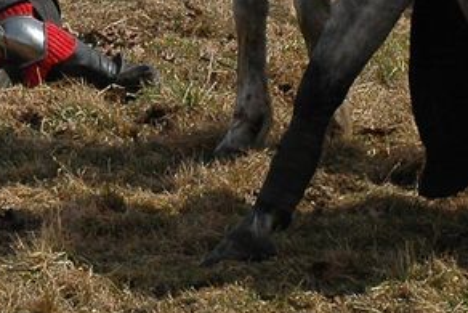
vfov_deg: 4.4
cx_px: -96
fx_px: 4019
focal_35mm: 309
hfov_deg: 6.6
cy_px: -257
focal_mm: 40
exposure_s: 1/750
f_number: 6.7
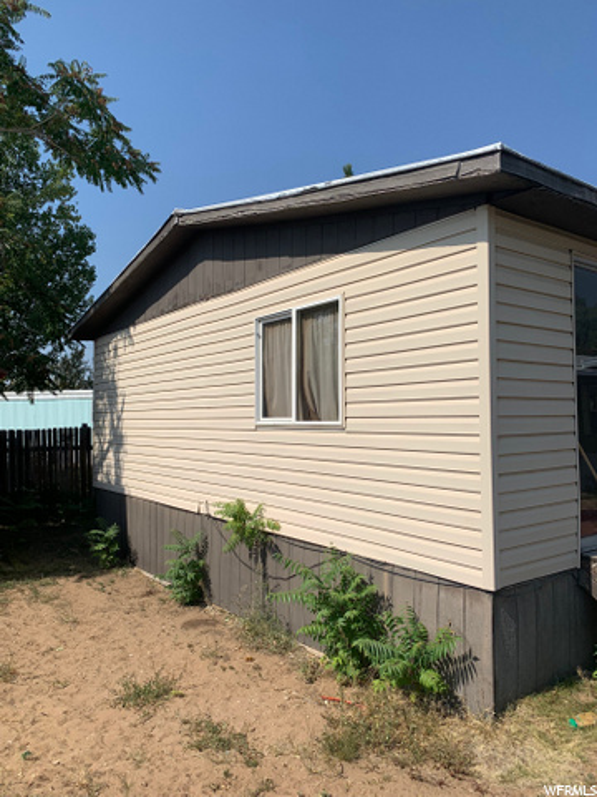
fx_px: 598
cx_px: 298
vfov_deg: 67.3
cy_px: 398
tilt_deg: +1.7
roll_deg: +0.4
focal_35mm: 26
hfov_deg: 53.1
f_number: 1.8
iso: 25
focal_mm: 4.25
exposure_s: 1/4464
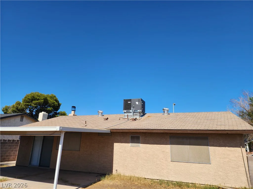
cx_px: 126
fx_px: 168
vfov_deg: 58.9
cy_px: 94
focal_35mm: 23
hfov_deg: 73.9
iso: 12
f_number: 1.8
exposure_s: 1/1429
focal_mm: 6.4
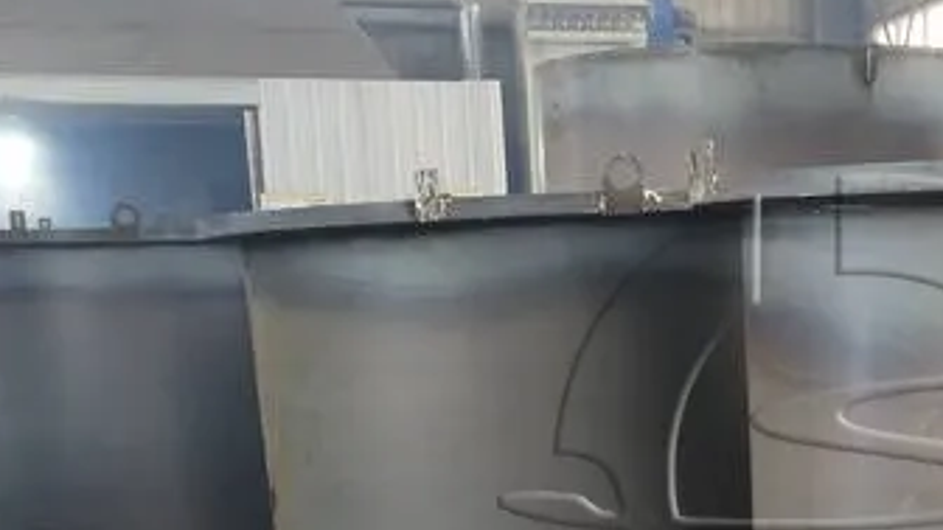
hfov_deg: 28.9
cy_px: 502
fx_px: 1750
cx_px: 864
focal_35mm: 70
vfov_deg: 16.9
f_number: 1.8
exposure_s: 1/50
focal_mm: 3.95
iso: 199
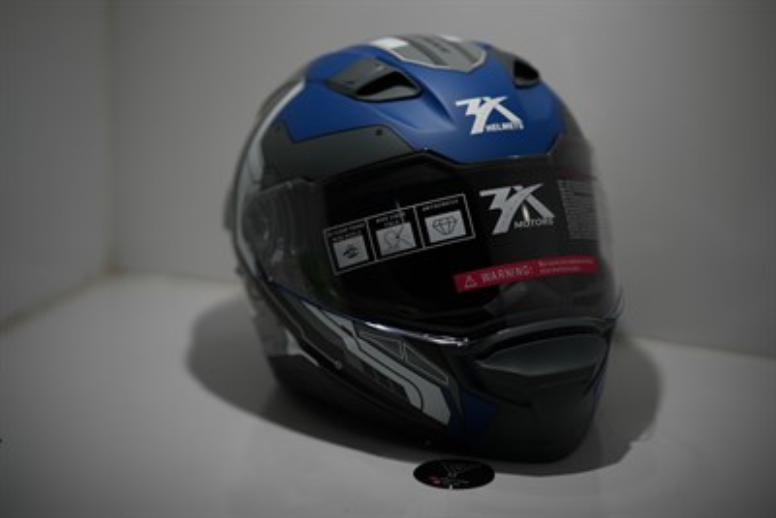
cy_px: 259
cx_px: 388
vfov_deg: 16.1
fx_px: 1833
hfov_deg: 23.9
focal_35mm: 85
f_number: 1.4
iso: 80
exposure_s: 1/3200
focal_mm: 85
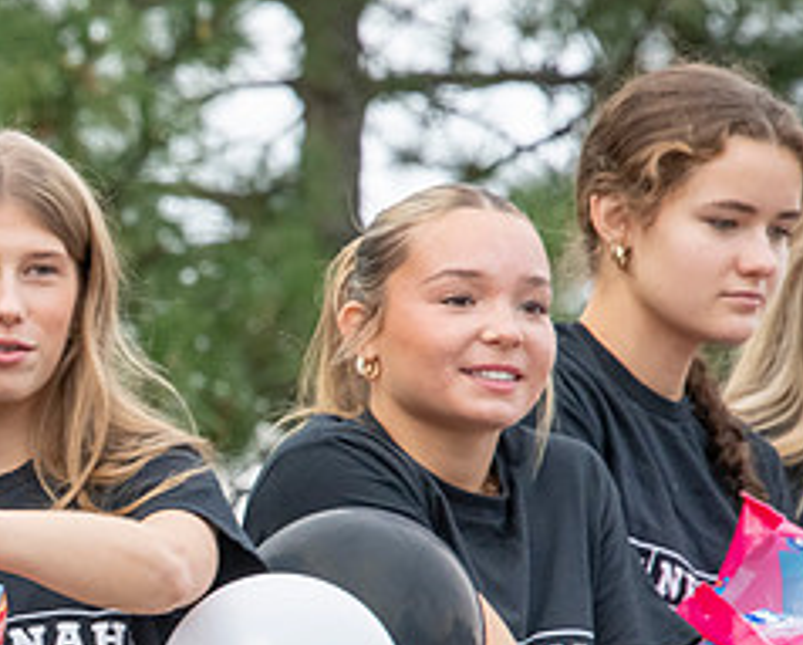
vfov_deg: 2.7
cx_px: -88
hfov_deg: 3.4
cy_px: 501
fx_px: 13587
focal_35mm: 571
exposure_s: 1/250
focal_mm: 250
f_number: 11
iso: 3200
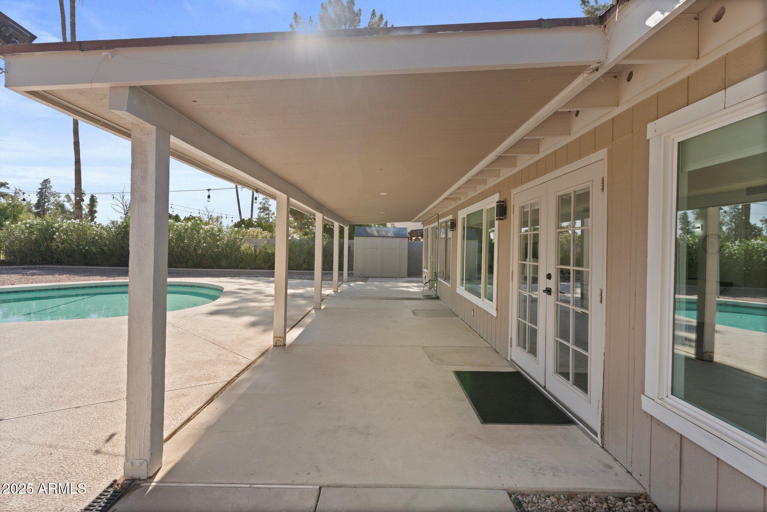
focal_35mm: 17
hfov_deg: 93.3
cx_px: 384
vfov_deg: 70.4
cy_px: 256
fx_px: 362
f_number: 7.1
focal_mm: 17
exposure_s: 1/320
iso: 500
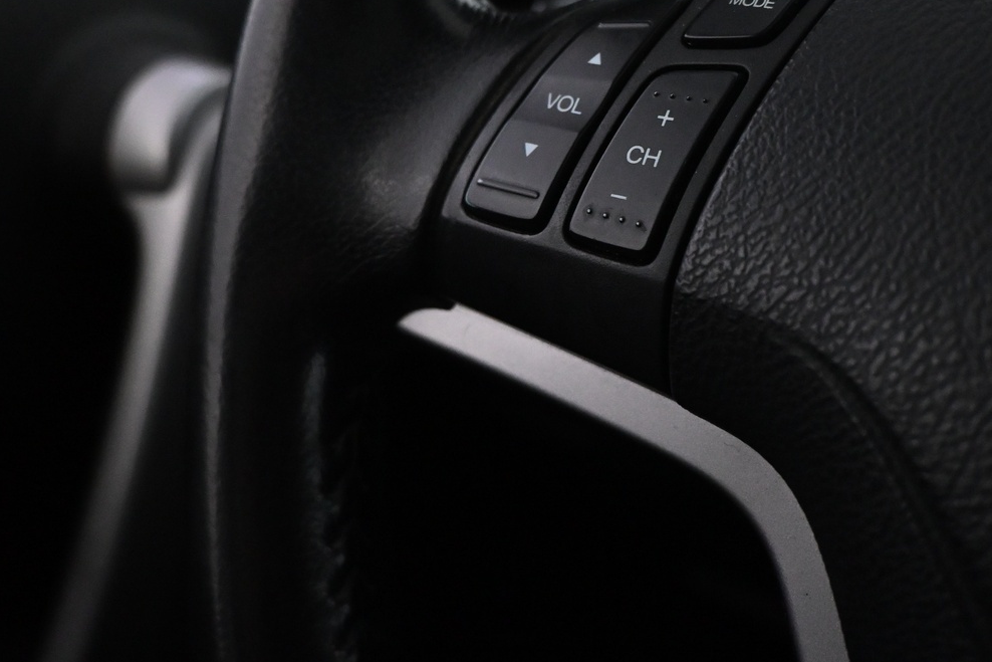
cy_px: 143
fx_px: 1152
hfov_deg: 46.5
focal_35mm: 42
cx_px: 536
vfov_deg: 31.3
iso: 3200
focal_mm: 17
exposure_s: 1/80
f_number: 3.5
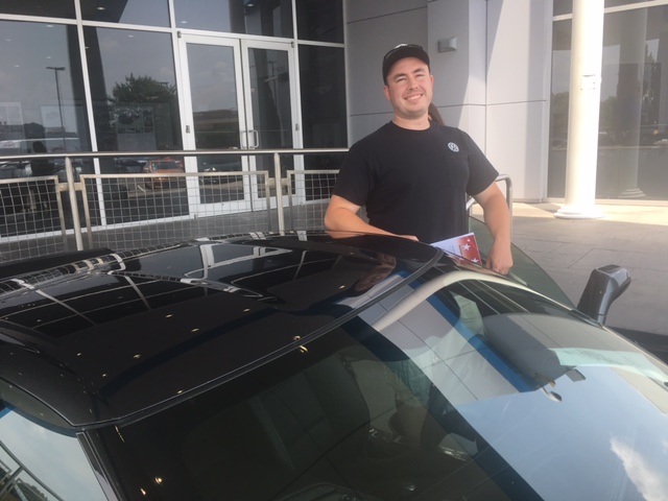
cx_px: 334
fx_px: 560
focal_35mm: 29
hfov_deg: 61.7
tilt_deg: -7.0
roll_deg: +2.8
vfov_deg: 48.2
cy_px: 250
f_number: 2.2
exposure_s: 1/349
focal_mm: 4.15
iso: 25
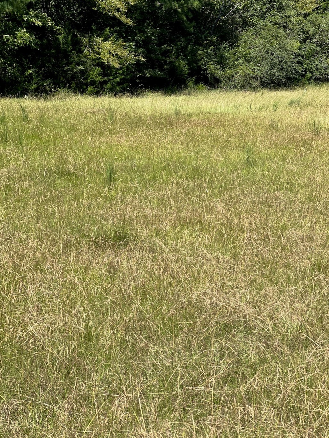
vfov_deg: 22.8
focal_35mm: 86
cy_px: 217
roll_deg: -0.5
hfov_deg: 17.2
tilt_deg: -7.4
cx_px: 169
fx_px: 1090
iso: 32
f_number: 2.8
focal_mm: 9
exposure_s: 1/469
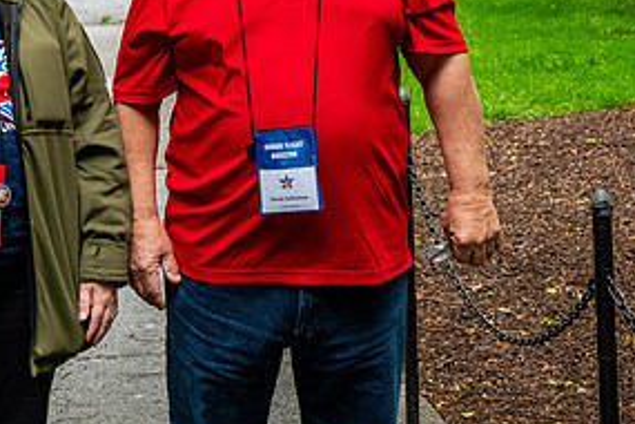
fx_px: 2081
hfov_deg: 17.1
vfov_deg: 11.6
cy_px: 60
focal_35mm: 118
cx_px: 38
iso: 4500
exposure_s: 1/640
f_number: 8
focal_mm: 58
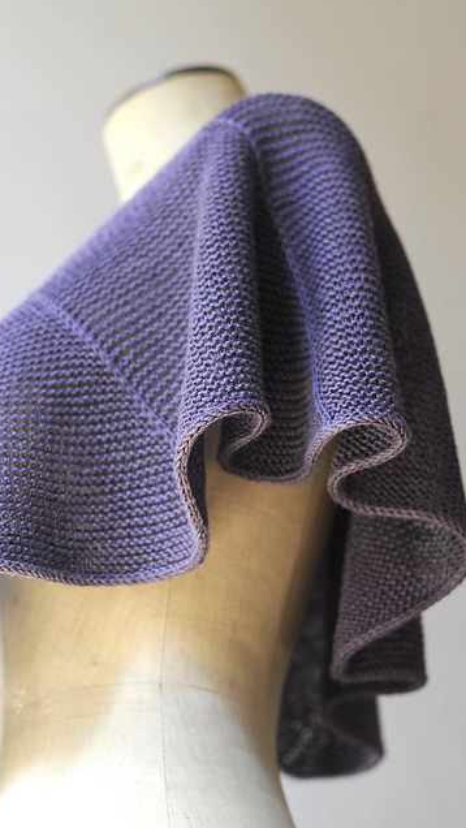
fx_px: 1734
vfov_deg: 26.8
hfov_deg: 15.3
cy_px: 413
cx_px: 225
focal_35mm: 79
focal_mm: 50
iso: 200
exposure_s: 1/200
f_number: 2.5
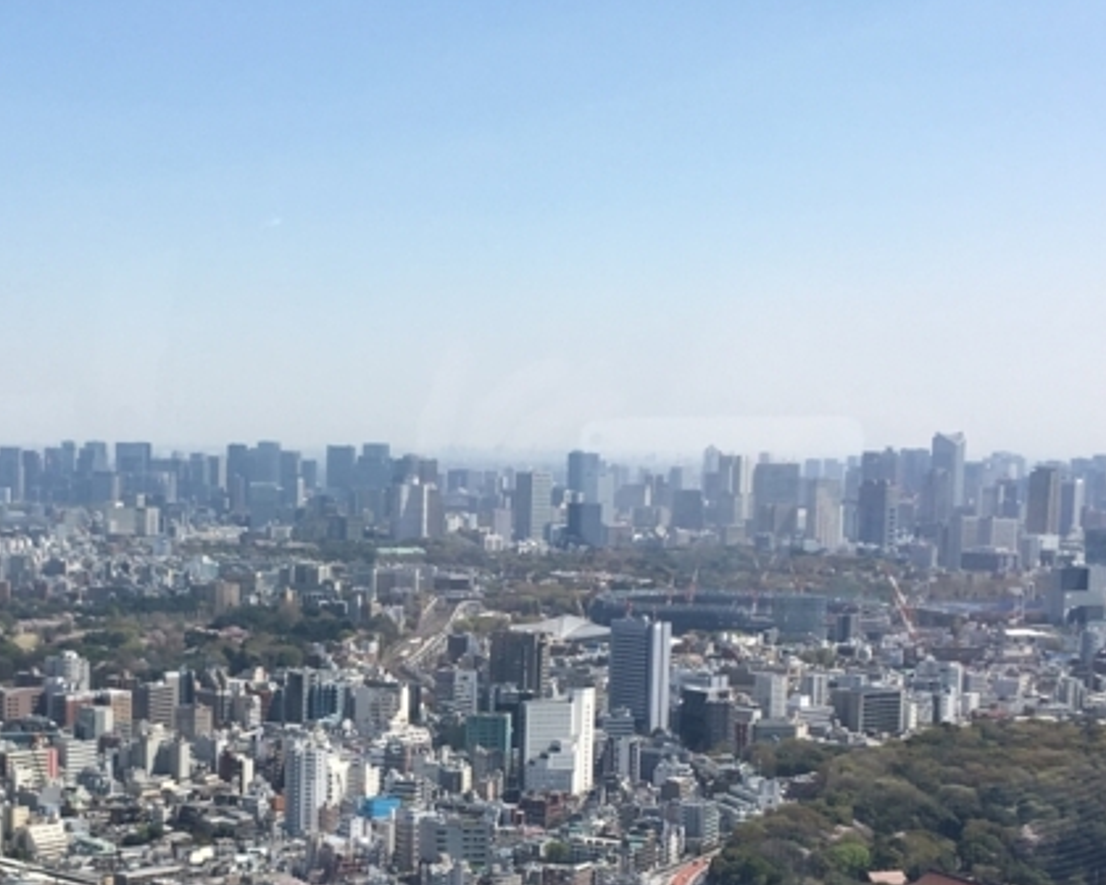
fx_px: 2259
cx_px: 337
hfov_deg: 27.3
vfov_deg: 21.9
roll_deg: -1.5
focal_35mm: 69
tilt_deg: -7.3
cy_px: 706
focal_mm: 4.15
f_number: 2.2
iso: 25
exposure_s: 1/390
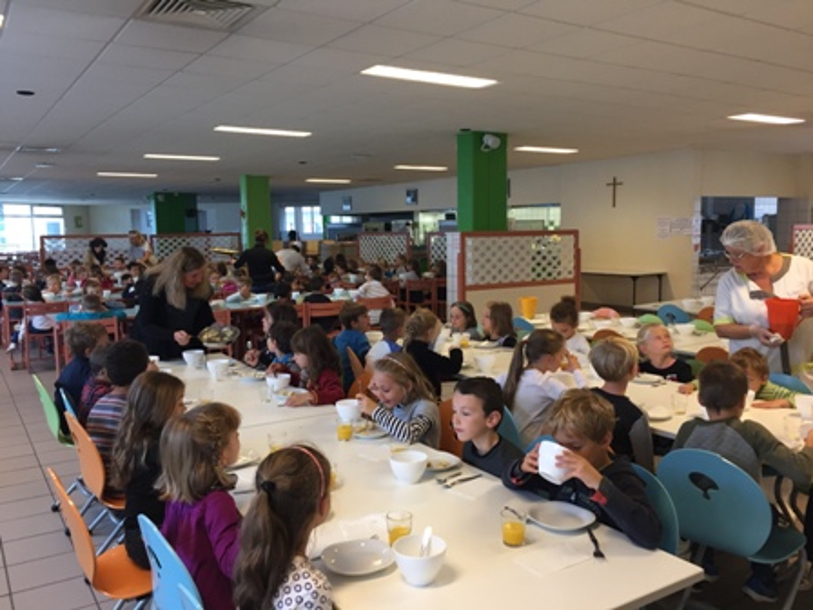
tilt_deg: -6.6
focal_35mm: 29
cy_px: 305
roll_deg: +1.3
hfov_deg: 61.7
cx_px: 406
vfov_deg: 48.2
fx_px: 681
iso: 80
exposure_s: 1/33
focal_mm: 4.15
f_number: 2.2
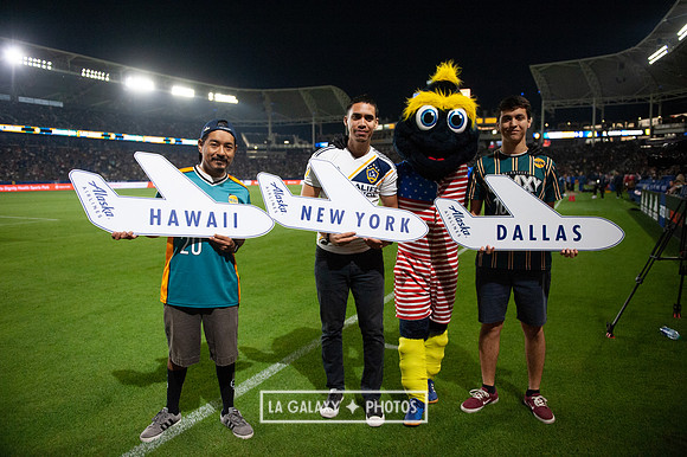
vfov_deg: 53.1
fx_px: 458
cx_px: 344
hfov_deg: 73.8
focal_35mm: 24
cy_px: 228
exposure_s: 1/3200
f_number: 2.8
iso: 2500
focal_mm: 24
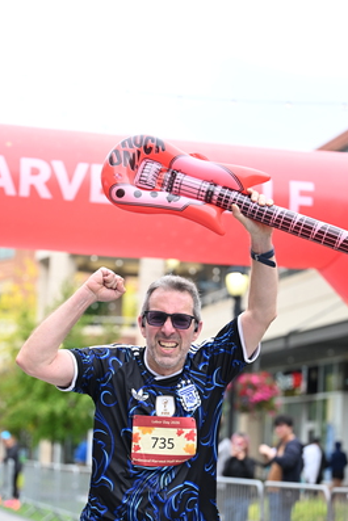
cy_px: 352
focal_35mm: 97
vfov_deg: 20.9
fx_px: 1405
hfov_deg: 14.1
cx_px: 142
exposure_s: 1/1600
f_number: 2.8
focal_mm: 70
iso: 640
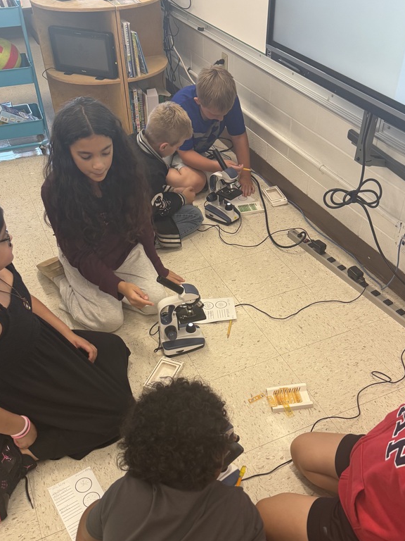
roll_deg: -0.1
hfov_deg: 44.2
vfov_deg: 56.4
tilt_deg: -41.9
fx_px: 499
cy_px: 323
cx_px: 210
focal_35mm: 32
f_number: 1.78
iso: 160
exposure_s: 1/90
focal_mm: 6.76
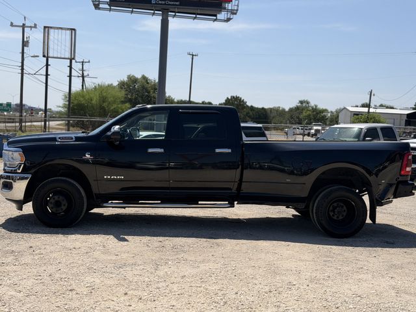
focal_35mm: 48
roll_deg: -3.4
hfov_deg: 39.7
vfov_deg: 30.3
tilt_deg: -3.7
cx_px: 208
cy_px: 156
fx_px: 577
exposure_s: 1/8772
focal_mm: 6.76
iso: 80
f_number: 1.78
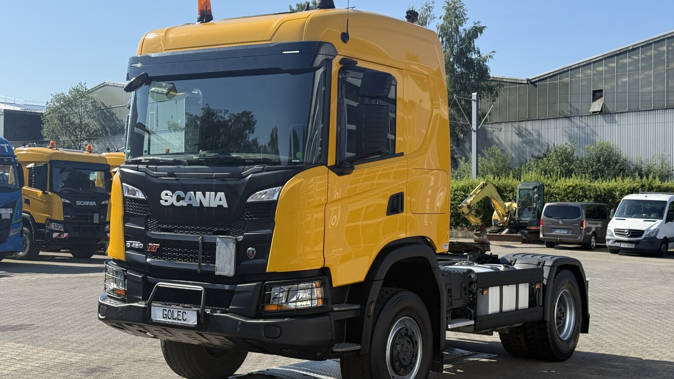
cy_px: 183
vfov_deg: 22.6
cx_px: 338
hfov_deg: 39.2
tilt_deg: +2.6
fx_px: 947
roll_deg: -0.7
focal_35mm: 53
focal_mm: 6.76
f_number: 1.78
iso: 80
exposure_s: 1/3891
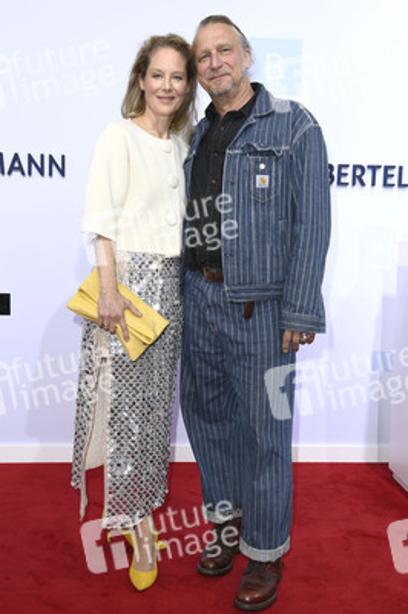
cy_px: 307
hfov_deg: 31.8
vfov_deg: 46.4
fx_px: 715
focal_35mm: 42
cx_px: 204
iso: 400
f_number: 6.3
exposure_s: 1/250
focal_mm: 42
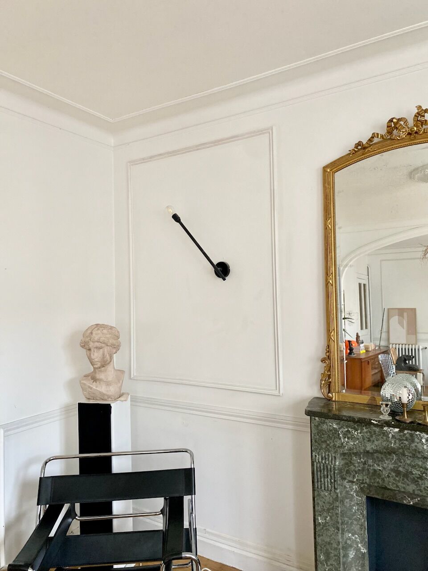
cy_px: 286
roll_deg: +2.1
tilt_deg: +2.6
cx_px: 214
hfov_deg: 53.1
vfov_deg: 67.3
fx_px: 429
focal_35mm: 26
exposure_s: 1/60
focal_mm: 4.25
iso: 400
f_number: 1.8
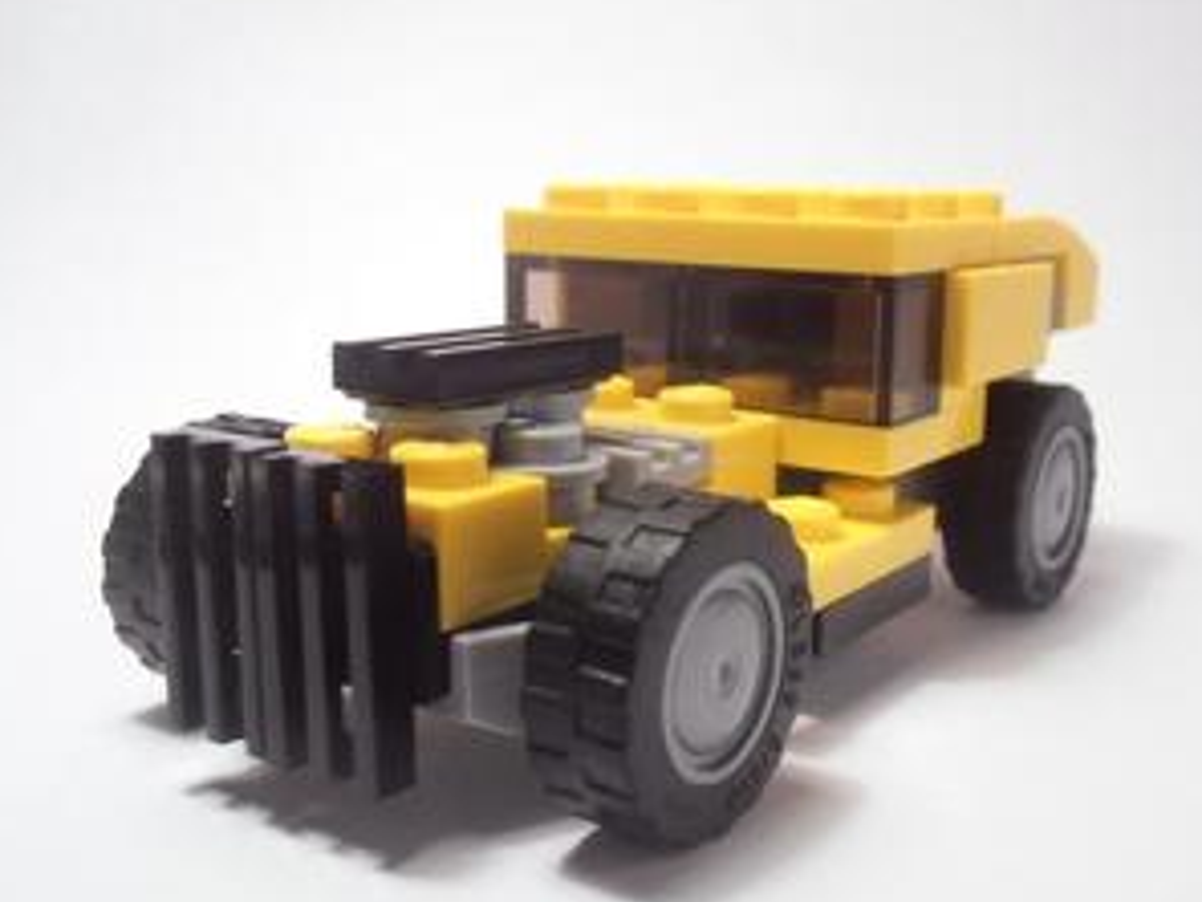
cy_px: 488
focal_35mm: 45
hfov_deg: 42.0
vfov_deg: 32.2
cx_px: 682
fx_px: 1563
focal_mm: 6.61
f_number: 3.9
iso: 80
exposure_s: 1/40
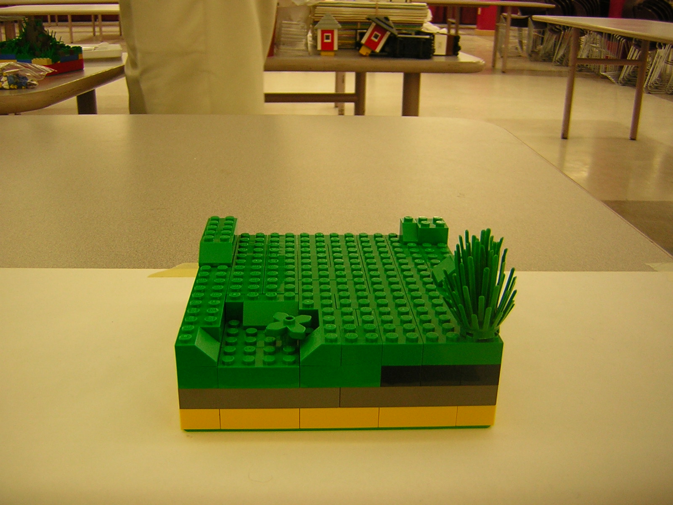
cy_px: 252
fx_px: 700
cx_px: 336
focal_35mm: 36
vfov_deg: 39.7
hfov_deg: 51.4
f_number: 2.6
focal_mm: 4.7
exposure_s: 1/6.8
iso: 50
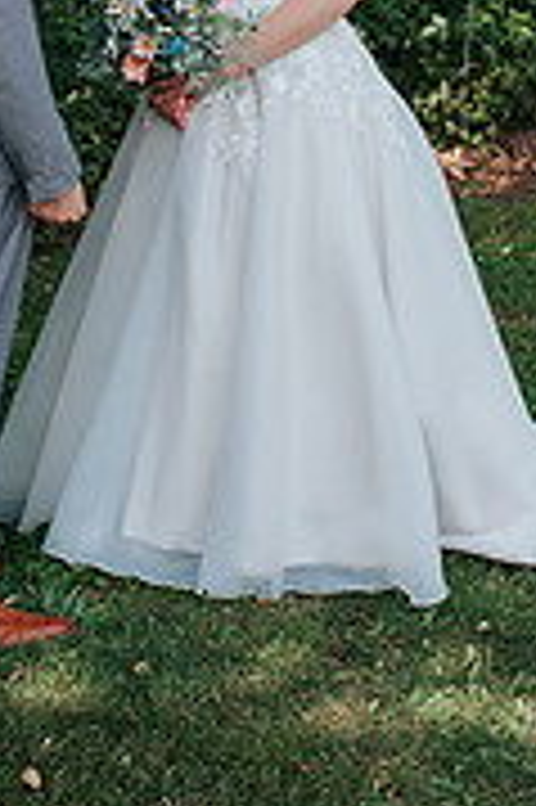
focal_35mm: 88
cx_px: 225
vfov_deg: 22.4
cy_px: 27
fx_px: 1969
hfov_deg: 15.5
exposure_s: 1/500
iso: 100
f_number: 2.8
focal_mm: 35
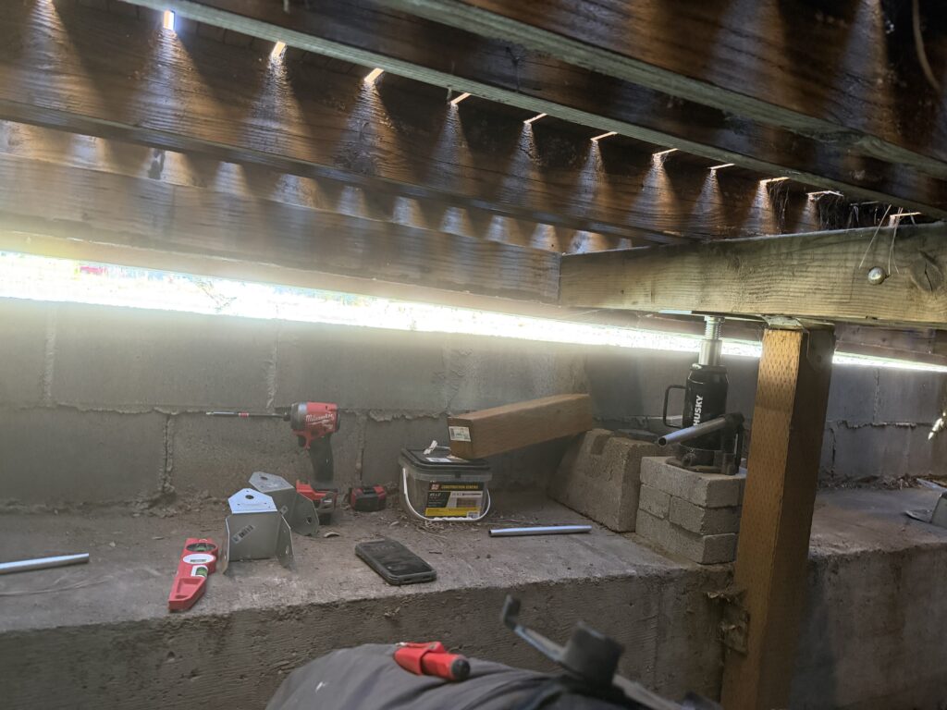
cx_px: 474
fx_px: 657
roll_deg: -6.4
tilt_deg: -3.0
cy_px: 355
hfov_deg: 71.6
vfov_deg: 56.8
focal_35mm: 24
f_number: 1.78
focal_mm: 6.76
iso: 500
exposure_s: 1/60
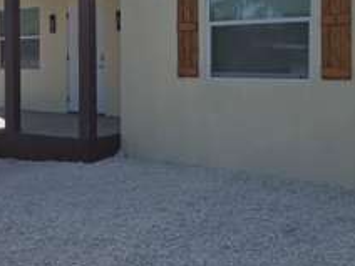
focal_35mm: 52
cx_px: 179
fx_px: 533
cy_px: 67
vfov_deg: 27.6
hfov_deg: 36.8
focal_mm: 5.4
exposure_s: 1/2032
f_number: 1.8
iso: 25
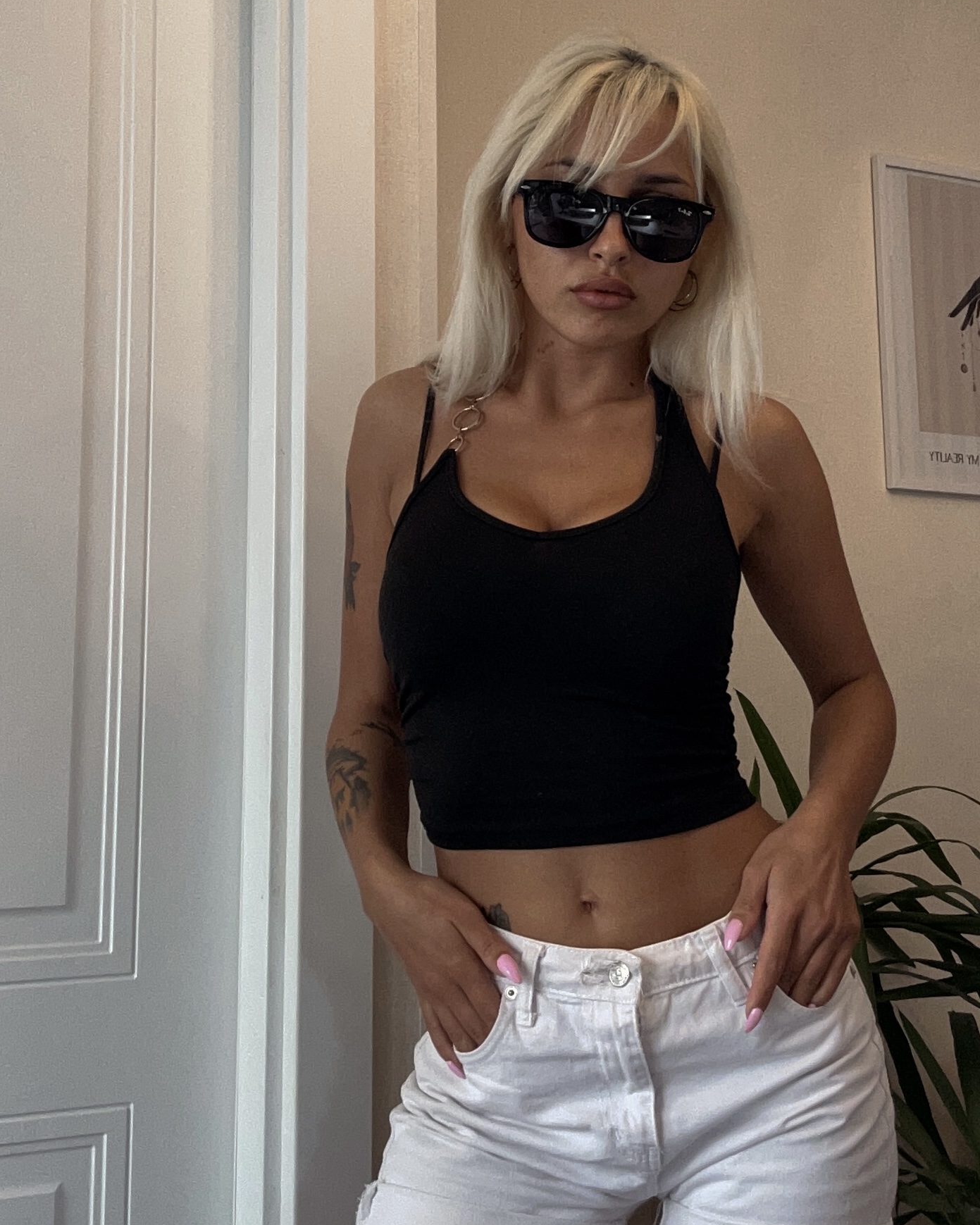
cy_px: 528
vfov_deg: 41.9
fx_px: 1595
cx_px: 633
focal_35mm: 44
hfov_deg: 33.9
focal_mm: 2.69
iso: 80
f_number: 1.9
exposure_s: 1/89
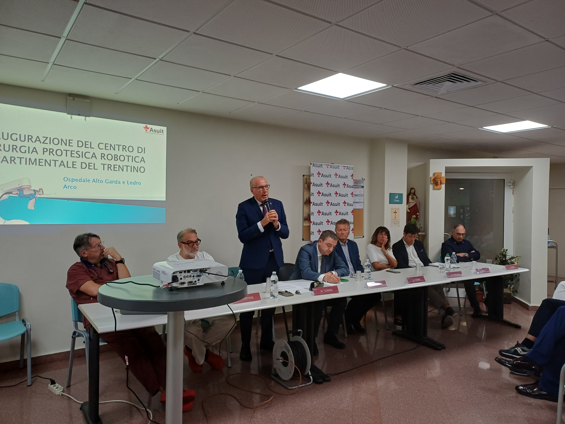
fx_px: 408
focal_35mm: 25
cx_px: 282
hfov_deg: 69.4
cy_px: 212
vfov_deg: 54.9
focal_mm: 4.65
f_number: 1.8
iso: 125
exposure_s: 1/50
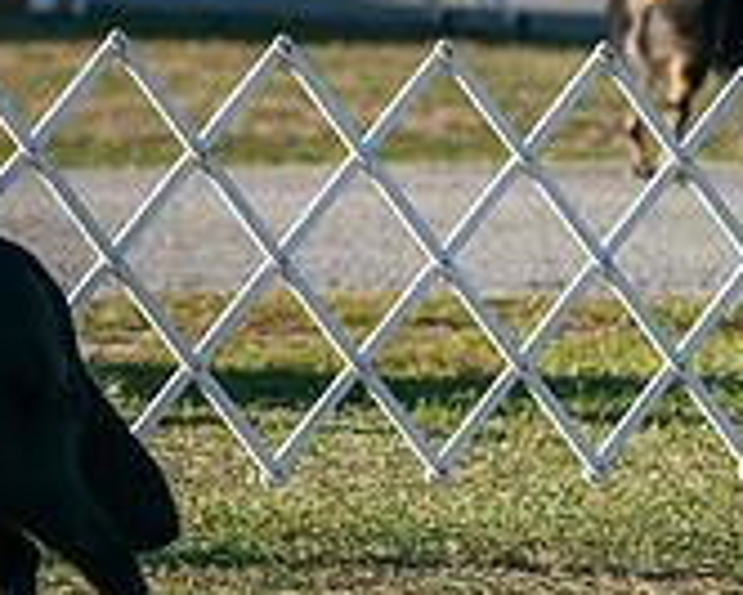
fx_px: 10495
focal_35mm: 477
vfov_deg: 3.2
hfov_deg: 4.0
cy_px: -63
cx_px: -329
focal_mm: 125
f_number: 4.5
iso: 200
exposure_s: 1/1250
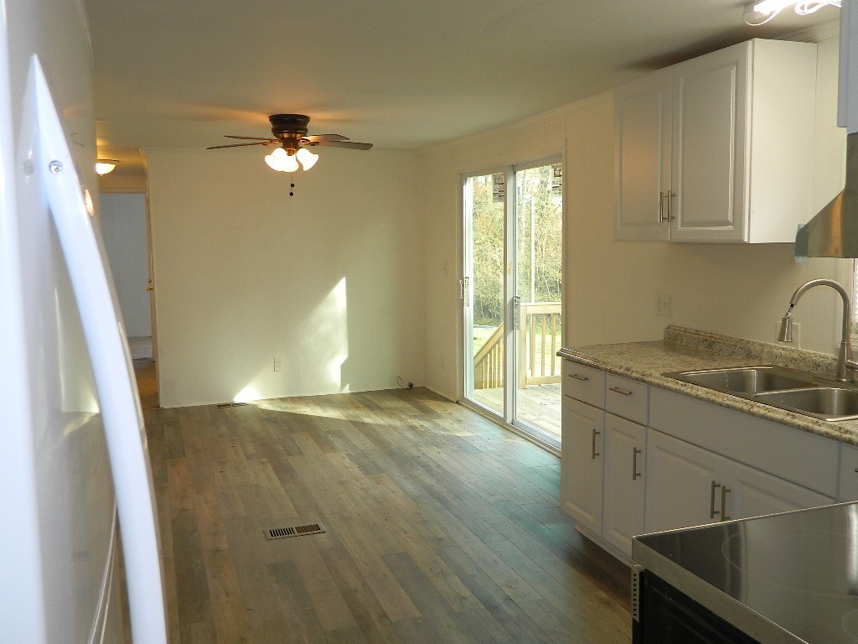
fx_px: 768
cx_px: 429
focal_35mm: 31
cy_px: 322
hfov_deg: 58.4
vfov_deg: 45.4
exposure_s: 1/40
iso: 110
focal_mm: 5.6
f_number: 3.2
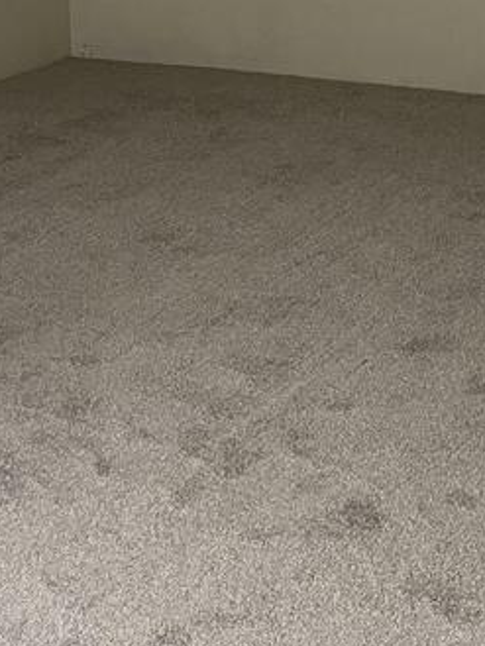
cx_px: 242
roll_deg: +1.8
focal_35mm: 81
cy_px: -130
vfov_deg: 22.3
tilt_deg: -4.4
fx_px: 1512
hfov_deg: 18.2
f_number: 1.5
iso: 320
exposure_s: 1/60
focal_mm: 5.7
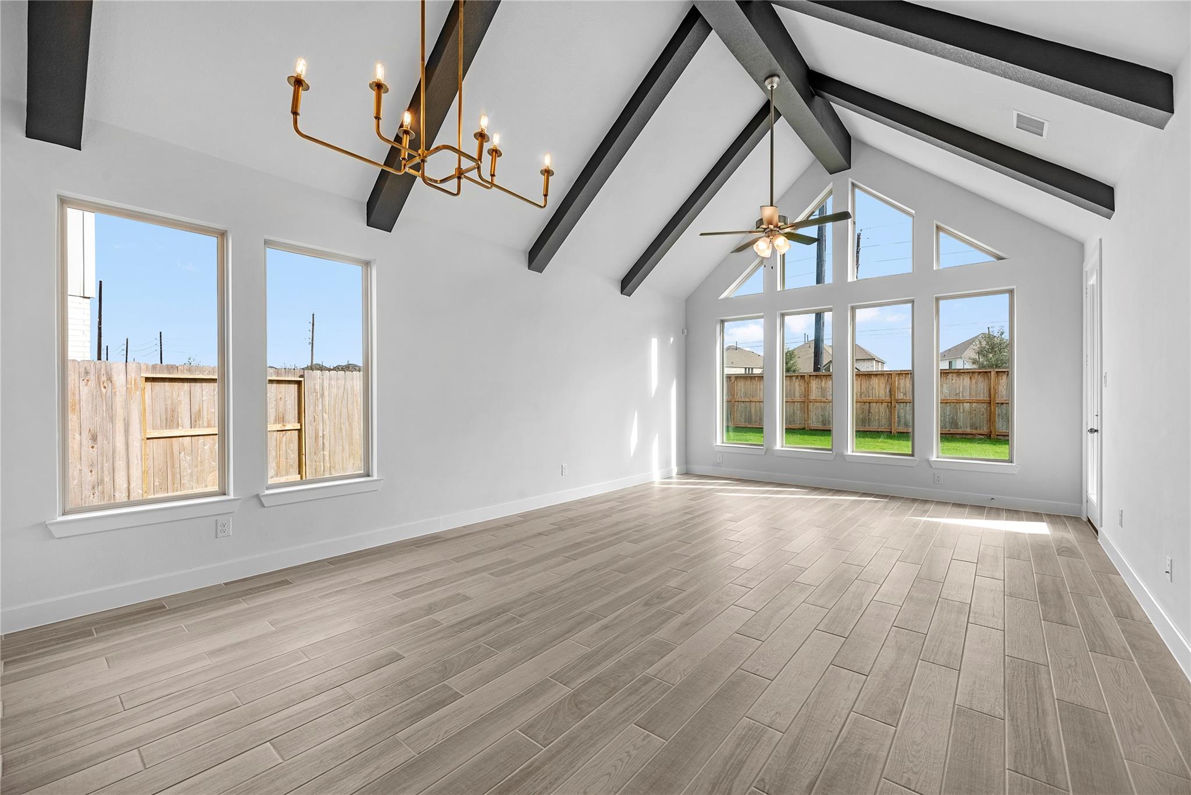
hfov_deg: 104.2
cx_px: 596
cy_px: 398
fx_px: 463
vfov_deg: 81.2
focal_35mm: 14
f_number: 9
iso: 250
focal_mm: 14
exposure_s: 1/15
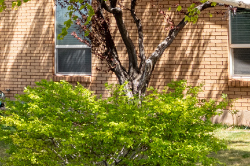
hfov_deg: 20.9
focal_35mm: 95
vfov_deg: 14.2
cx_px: 13
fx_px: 659
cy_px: 10
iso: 320
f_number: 14
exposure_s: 1/160
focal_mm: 20.5
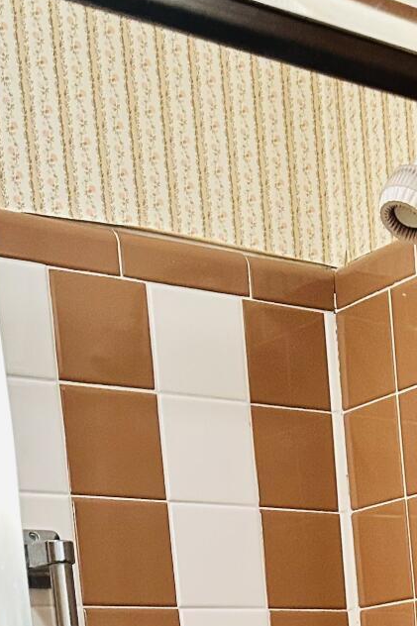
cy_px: 934
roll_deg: +2.4
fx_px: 1373
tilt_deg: -6.0
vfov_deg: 21.6
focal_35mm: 79
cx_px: 494
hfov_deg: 16.6
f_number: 1.78
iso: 400
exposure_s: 1/60
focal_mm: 6.86
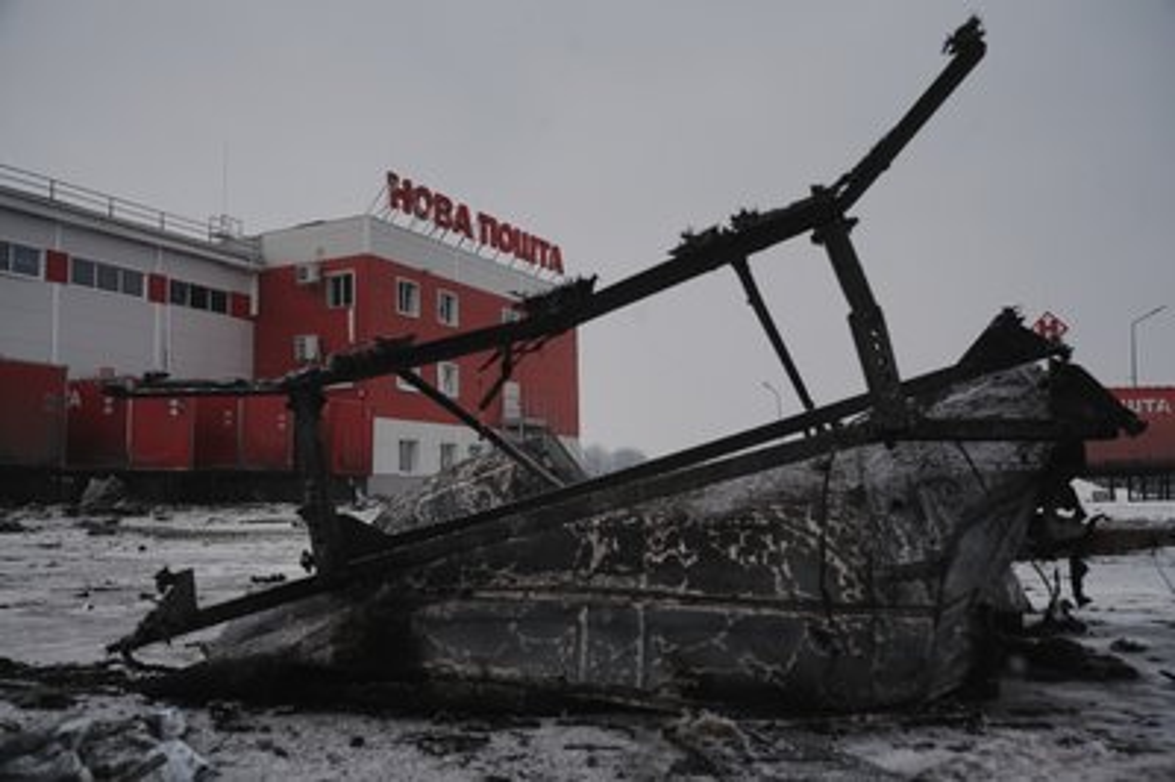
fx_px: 1011
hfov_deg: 60.3
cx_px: 588
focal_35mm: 31
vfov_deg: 42.3
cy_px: 391
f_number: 5.6
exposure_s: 1/2500
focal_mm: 31
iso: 200
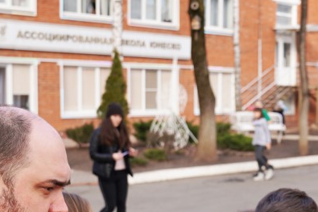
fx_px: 618
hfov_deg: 27.8
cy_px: 153
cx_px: 287
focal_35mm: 70
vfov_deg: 19.3
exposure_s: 1/200
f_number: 4
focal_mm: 24
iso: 100
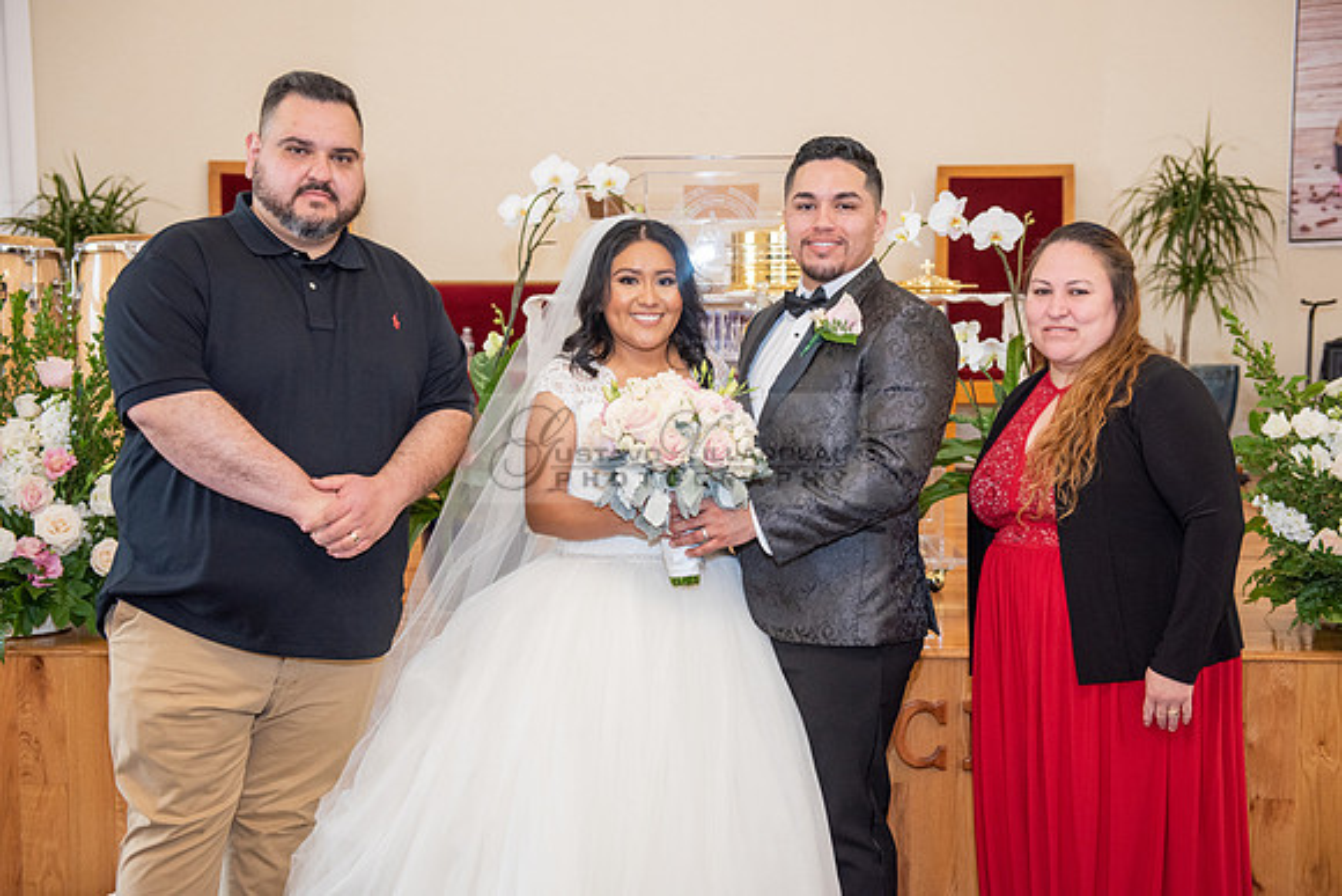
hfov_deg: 41.1
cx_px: 671
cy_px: 448
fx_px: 1790
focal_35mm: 48
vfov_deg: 28.1
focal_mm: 48
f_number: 3.5
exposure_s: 1/160
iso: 1000
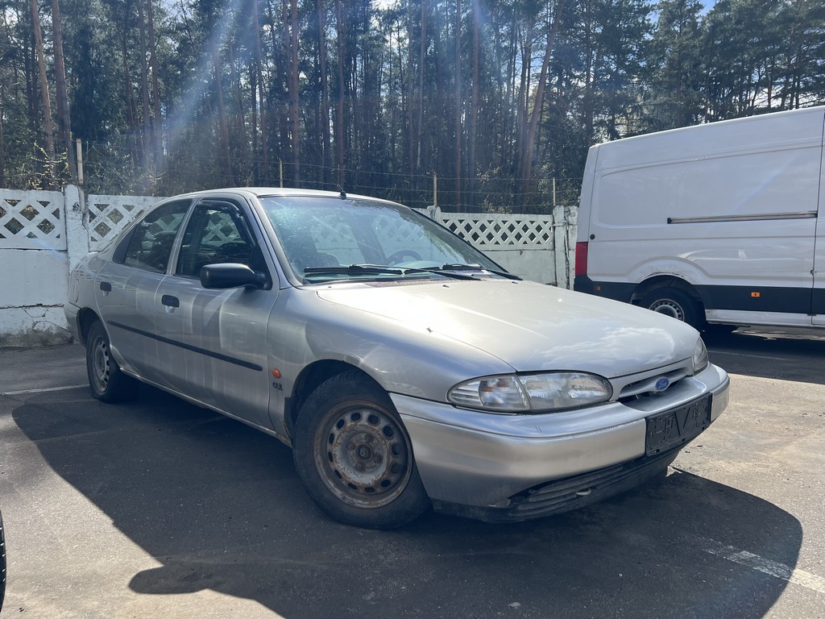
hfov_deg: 67.3
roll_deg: -1.0
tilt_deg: -5.4
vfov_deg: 53.1
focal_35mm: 26
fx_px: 620
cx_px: 412
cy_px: 310
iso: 50
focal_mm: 5.7
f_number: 1.5
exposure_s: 1/3257
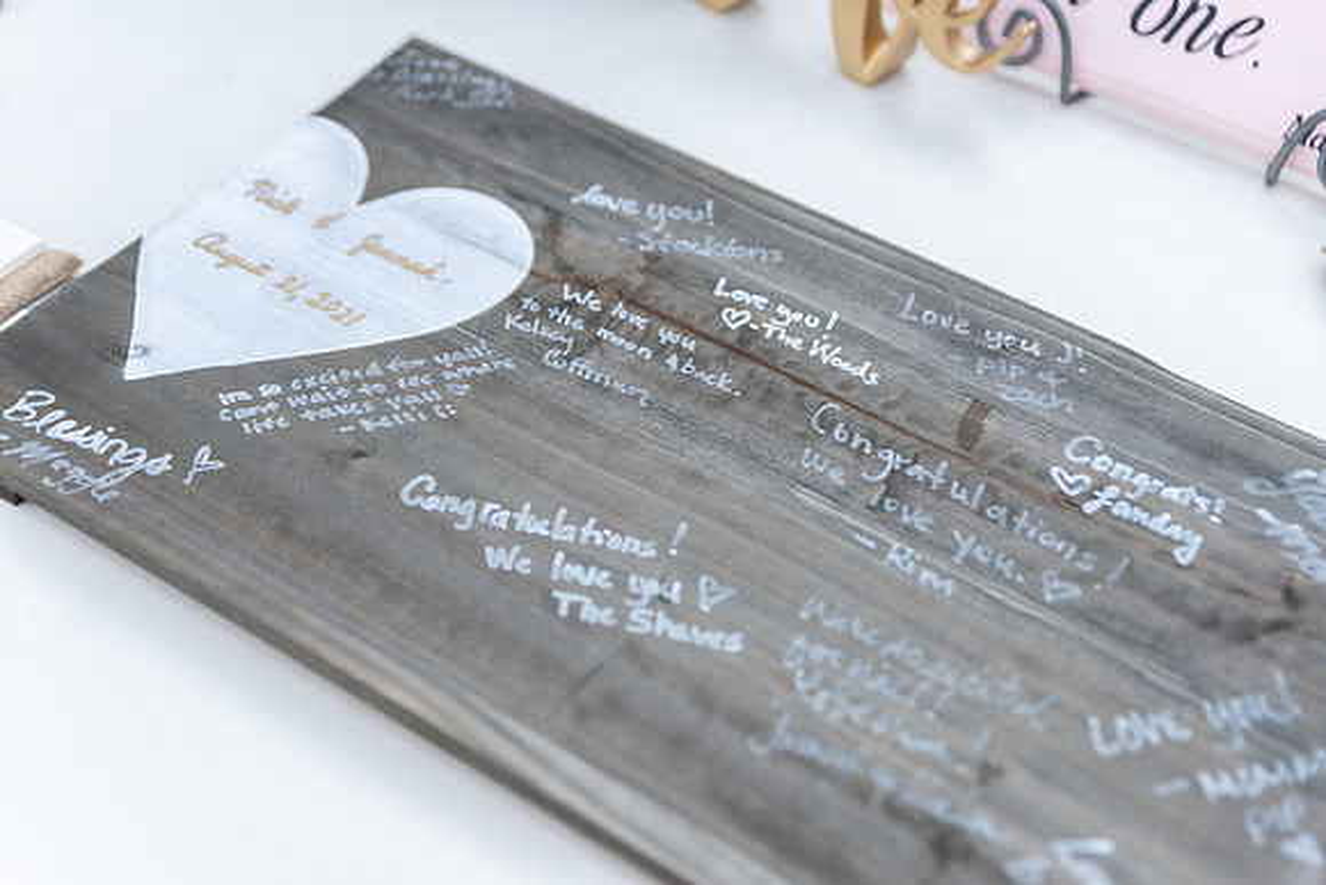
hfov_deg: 36.2
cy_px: 442
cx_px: 663
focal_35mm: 55
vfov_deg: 24.6
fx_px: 2026
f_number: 2.8
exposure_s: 1/250
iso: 50
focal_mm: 55
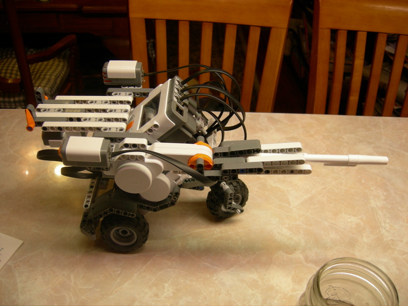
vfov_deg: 39.7
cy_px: 153
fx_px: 424
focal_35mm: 36
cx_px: 204
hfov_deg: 51.4
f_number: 2.7
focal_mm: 7.5
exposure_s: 1/30.5
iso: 64
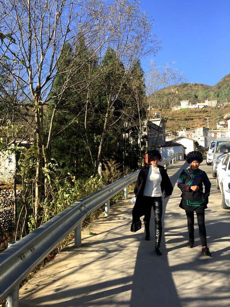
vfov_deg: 61.7
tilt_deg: +6.8
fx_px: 257
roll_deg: -0.8
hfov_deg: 48.2
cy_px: 154
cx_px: 115
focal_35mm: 29
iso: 32
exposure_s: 1/694
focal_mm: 4.15
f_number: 2.2
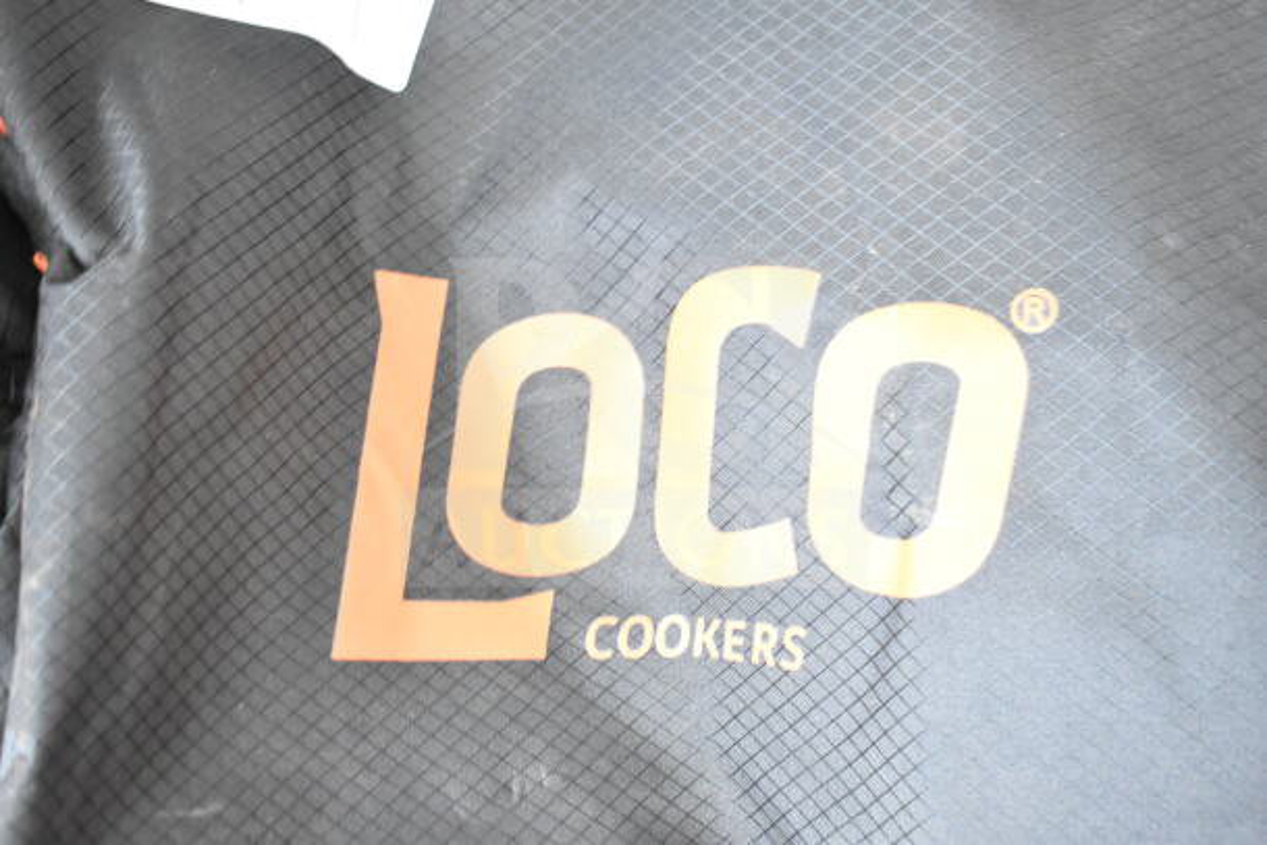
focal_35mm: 46
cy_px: 422
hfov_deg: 42.3
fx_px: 1637
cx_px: 634
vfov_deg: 29.0
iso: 2500
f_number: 4.2
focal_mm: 31
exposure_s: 1/50
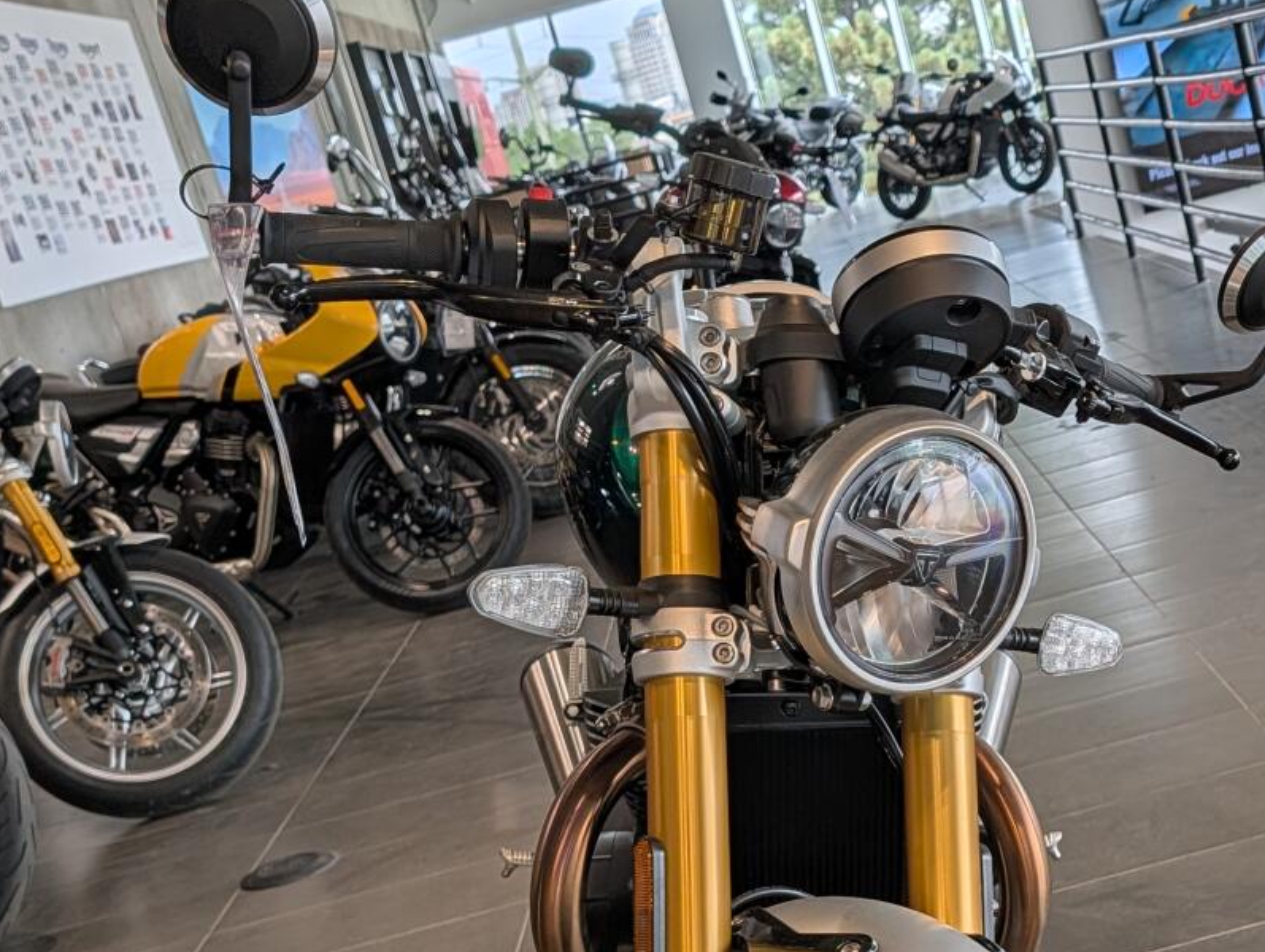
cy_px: 776
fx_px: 2196
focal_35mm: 60
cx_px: 1017
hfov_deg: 31.3
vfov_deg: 24.1
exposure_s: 1/1488
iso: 18
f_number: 1.68
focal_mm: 6.9
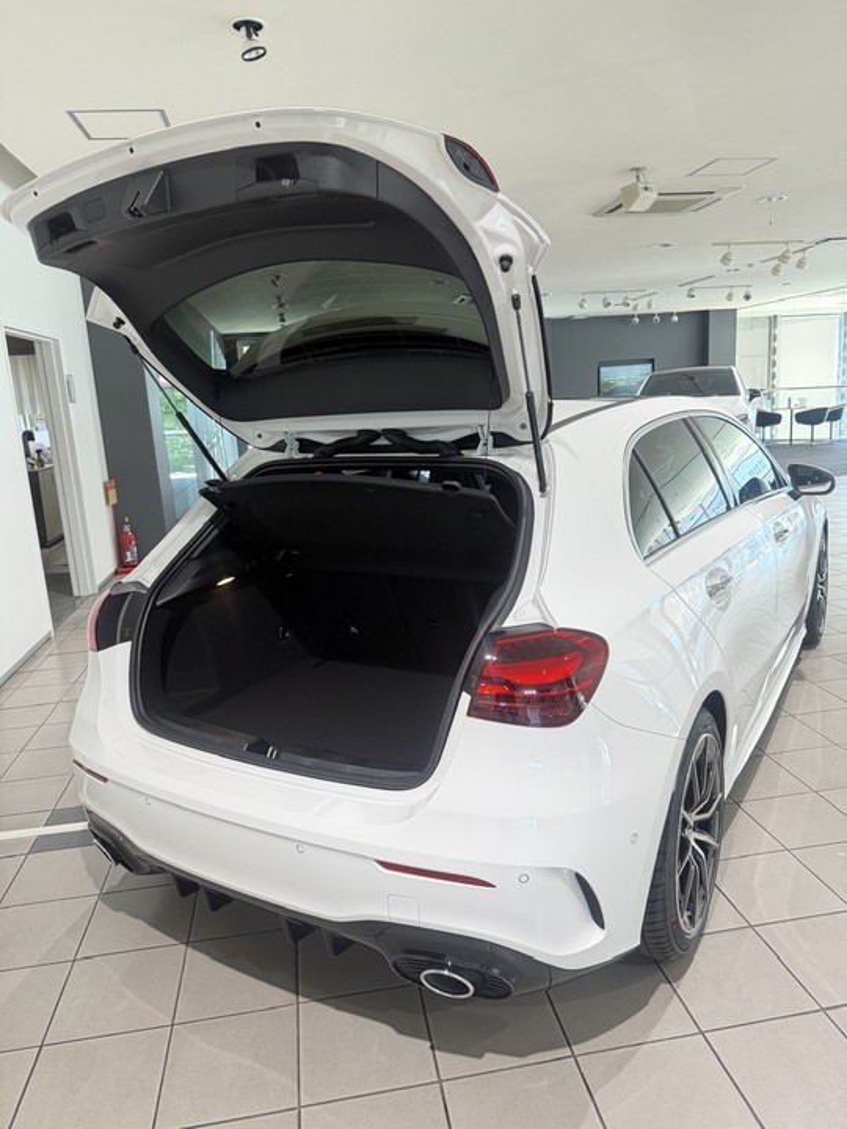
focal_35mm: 24
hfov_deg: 56.8
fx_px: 783
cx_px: 424
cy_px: 564
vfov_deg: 71.6
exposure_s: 1/100
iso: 400
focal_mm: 6.76
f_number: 1.78
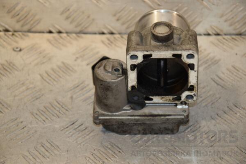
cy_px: 82
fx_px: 943
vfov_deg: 9.9
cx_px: 123
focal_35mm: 138
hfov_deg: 14.9
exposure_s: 1/200
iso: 800
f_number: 6.3
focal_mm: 92
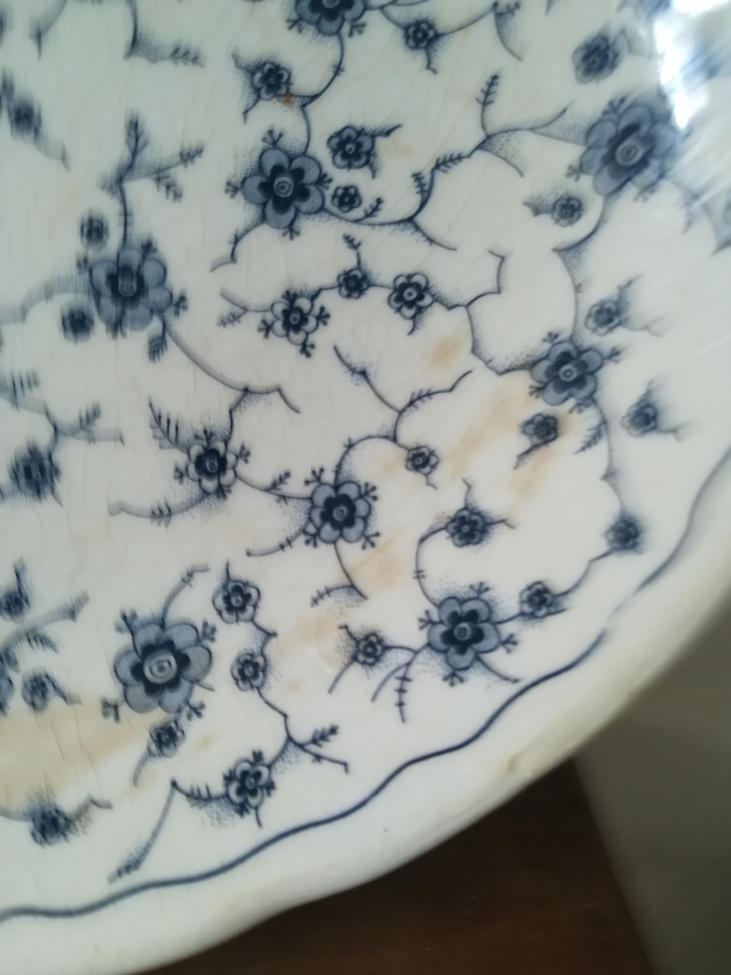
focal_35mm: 26
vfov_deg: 67.3
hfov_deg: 53.1
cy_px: 488
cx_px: 366
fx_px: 732
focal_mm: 3.83
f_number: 2.2
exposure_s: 1/33.3
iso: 125
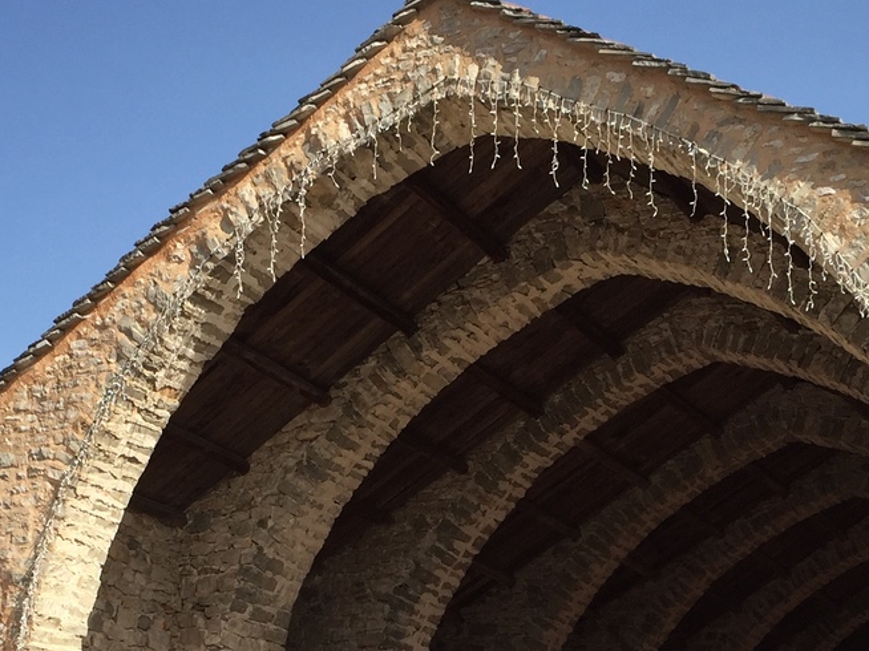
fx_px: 1782
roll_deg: -1.0
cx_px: 407
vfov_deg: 19.9
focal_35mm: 71
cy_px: 700
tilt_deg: +9.1
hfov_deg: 27.4
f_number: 2.2
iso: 32
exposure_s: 1/1647
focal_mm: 4.15
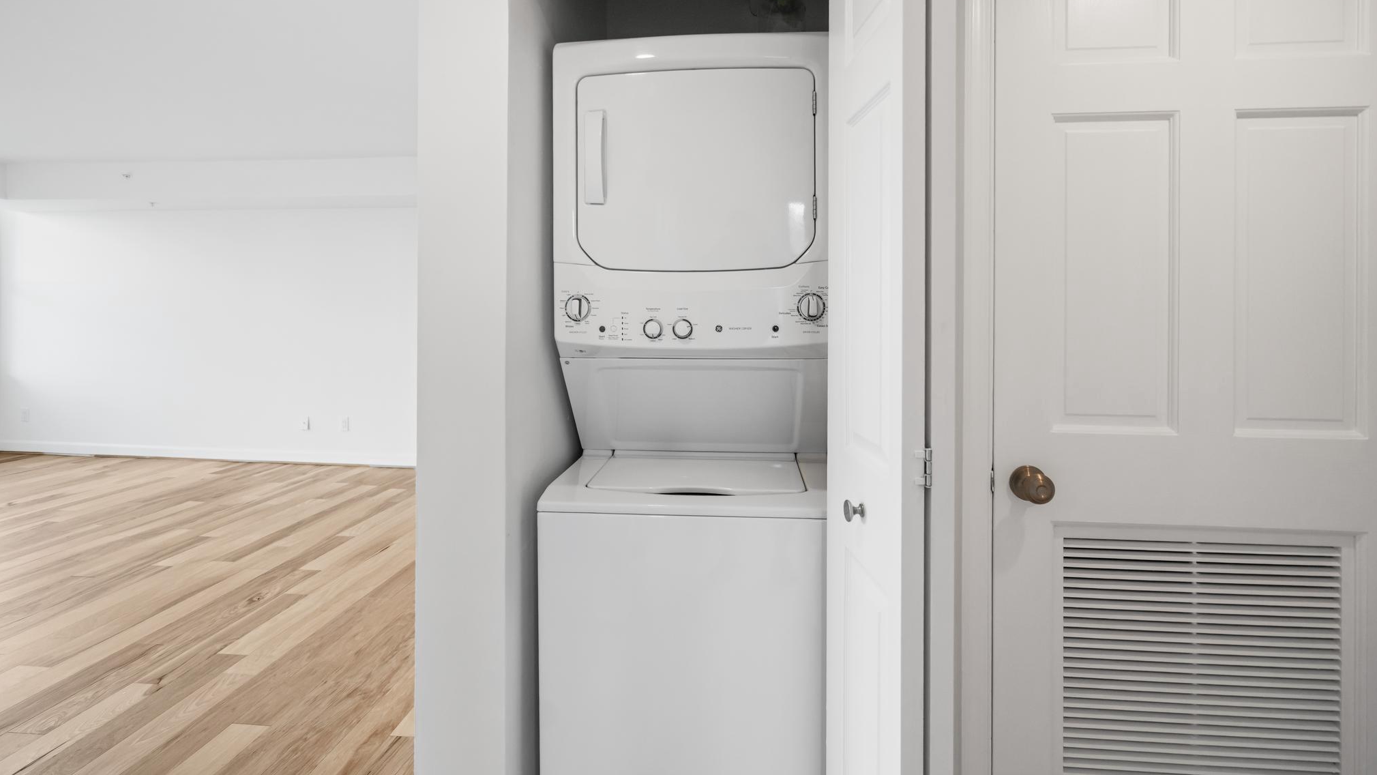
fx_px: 621
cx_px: 686
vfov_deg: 63.6
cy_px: 325
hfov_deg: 95.9
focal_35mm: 17
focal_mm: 16
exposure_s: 1/200
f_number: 4
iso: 800
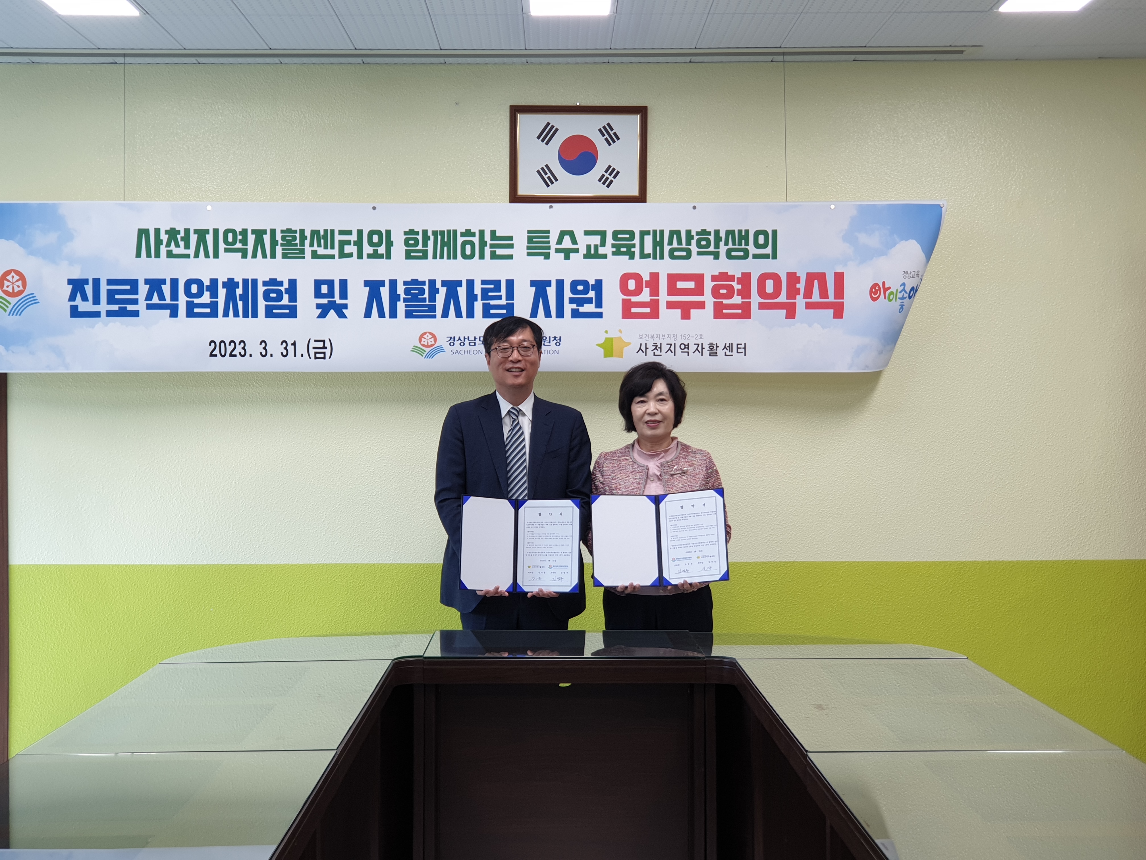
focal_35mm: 52
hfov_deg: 36.8
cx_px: 573
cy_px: 430
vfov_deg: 28.0
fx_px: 1722
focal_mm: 6
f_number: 2.4
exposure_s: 1/30
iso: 100
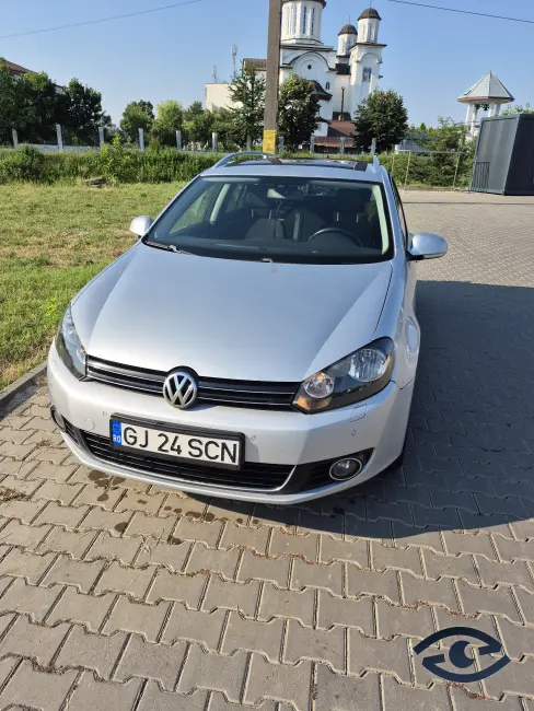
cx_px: 267
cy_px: 356
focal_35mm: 23
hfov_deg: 58.9
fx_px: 473
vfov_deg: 73.9
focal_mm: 5.4
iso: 25
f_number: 1.8
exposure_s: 1/1456
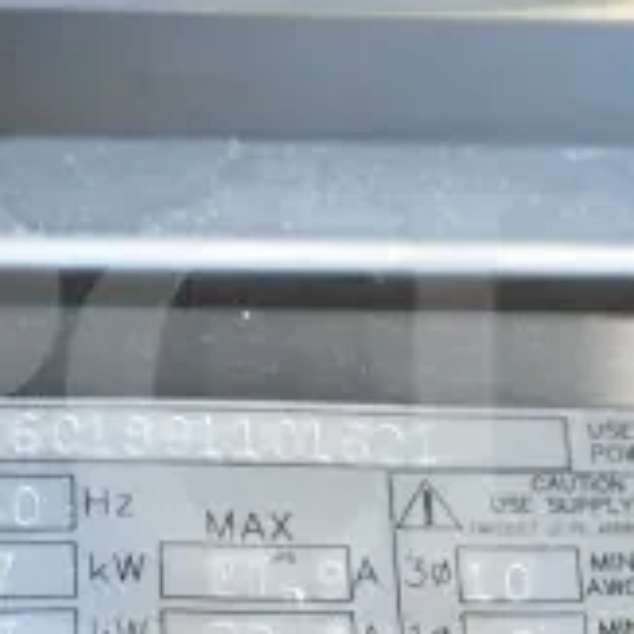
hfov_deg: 11.8
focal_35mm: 148
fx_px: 3058
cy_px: 500
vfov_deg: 11.8
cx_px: 159
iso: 6400
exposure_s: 1/125
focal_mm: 31
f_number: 5.6
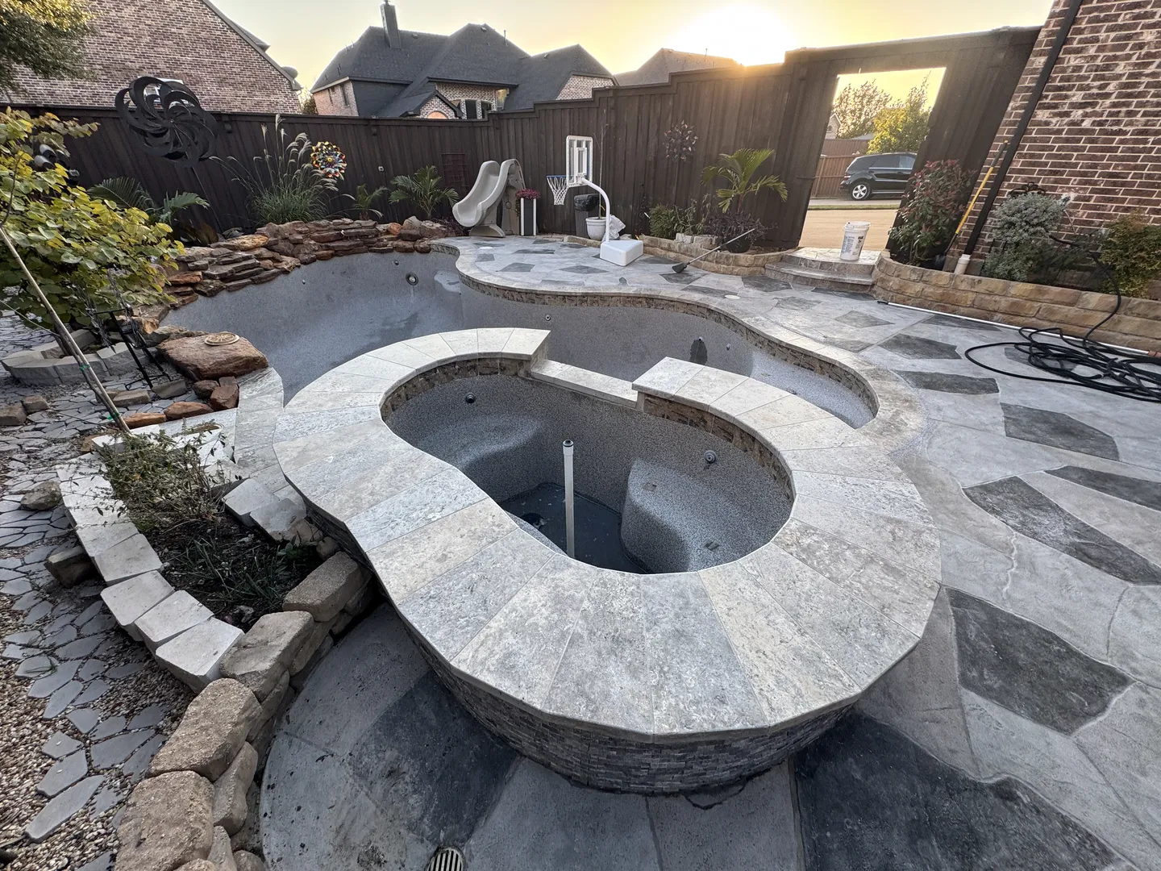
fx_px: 470
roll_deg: +0.5
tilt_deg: -32.5
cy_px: 436
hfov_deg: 102.1
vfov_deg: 85.7
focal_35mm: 14
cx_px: 580
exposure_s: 1/136
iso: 40
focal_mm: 2.22
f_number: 2.2
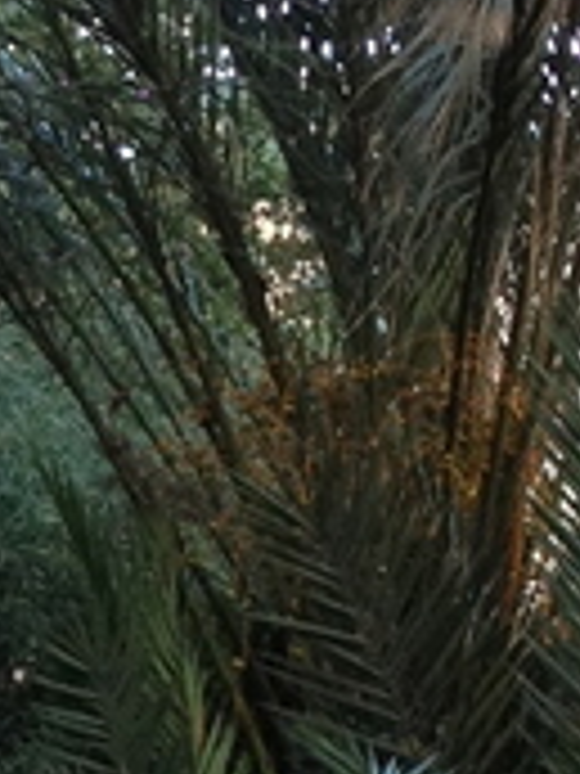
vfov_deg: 8.0
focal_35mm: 244
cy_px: 1116
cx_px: -755
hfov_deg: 5.9
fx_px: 5451
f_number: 2.4
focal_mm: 4.28
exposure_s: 1/40
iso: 64
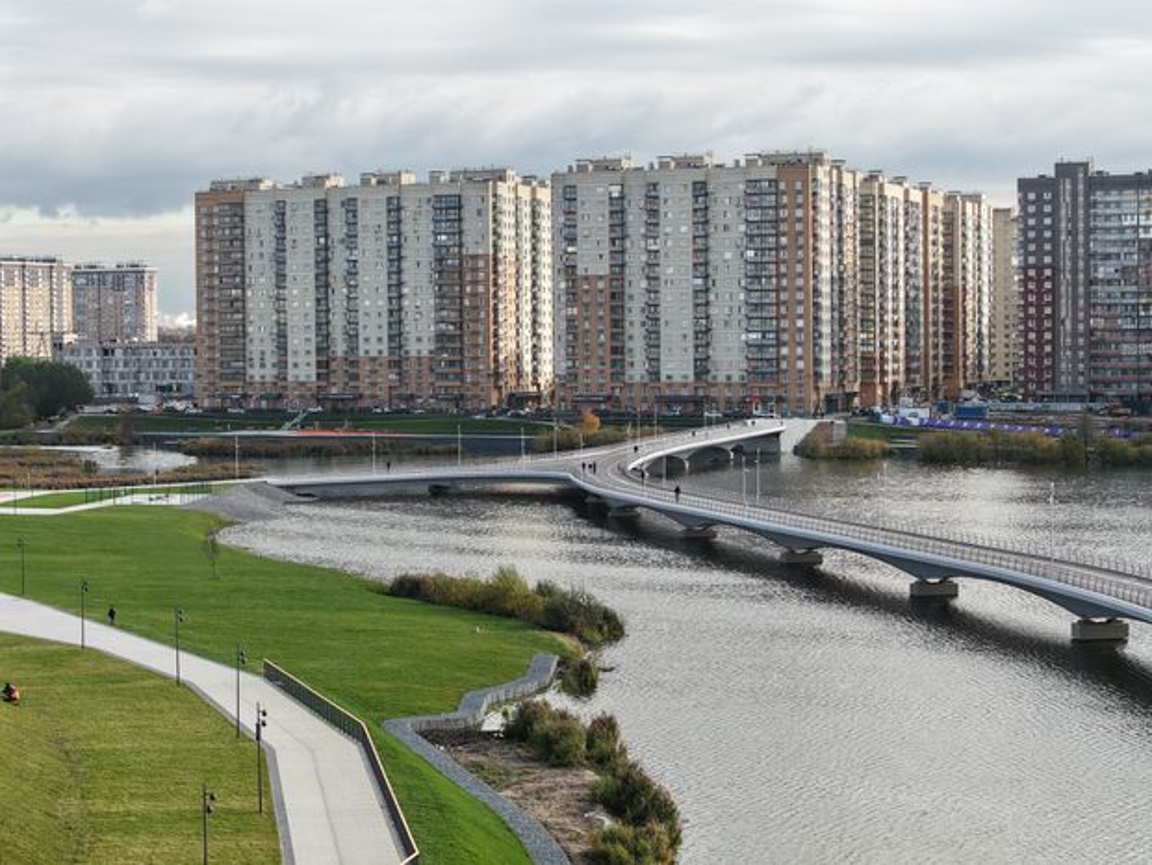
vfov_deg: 21.0
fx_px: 2330
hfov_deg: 27.8
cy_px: 432
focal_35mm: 70
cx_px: 576
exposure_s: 1/50
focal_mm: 19.35
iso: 100
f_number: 2.8
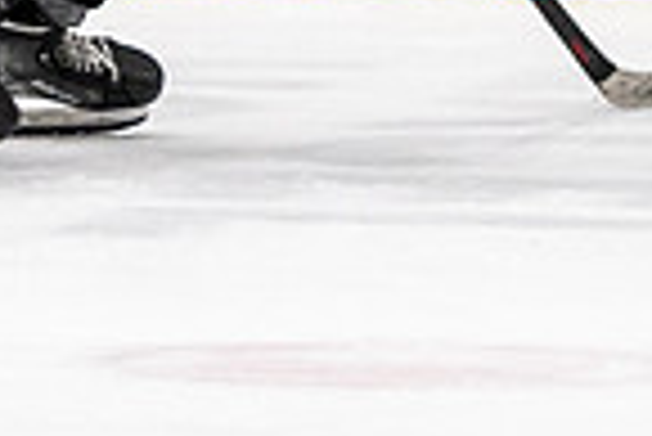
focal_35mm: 1028
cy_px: -689
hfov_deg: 2.0
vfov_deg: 1.3
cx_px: 171
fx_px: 18637
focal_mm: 105
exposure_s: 1/640
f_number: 2.8
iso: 1600
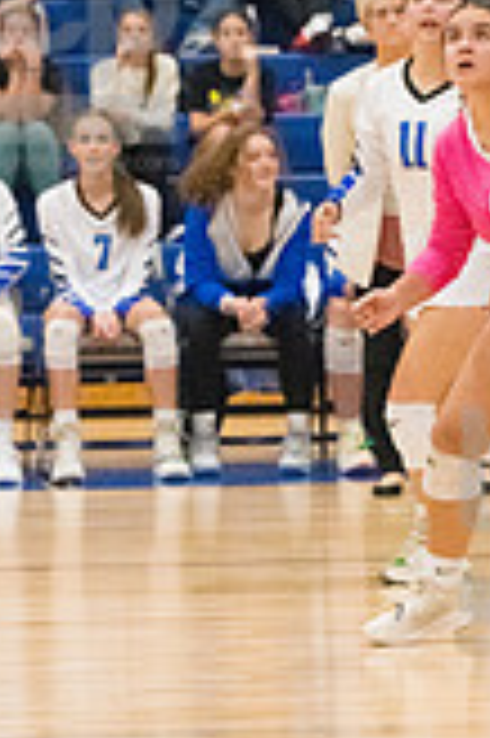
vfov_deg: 7.5
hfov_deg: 5.0
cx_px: 566
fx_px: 5626
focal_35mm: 275
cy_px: 531
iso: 10000
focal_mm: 100
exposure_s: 1/1600
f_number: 4.5
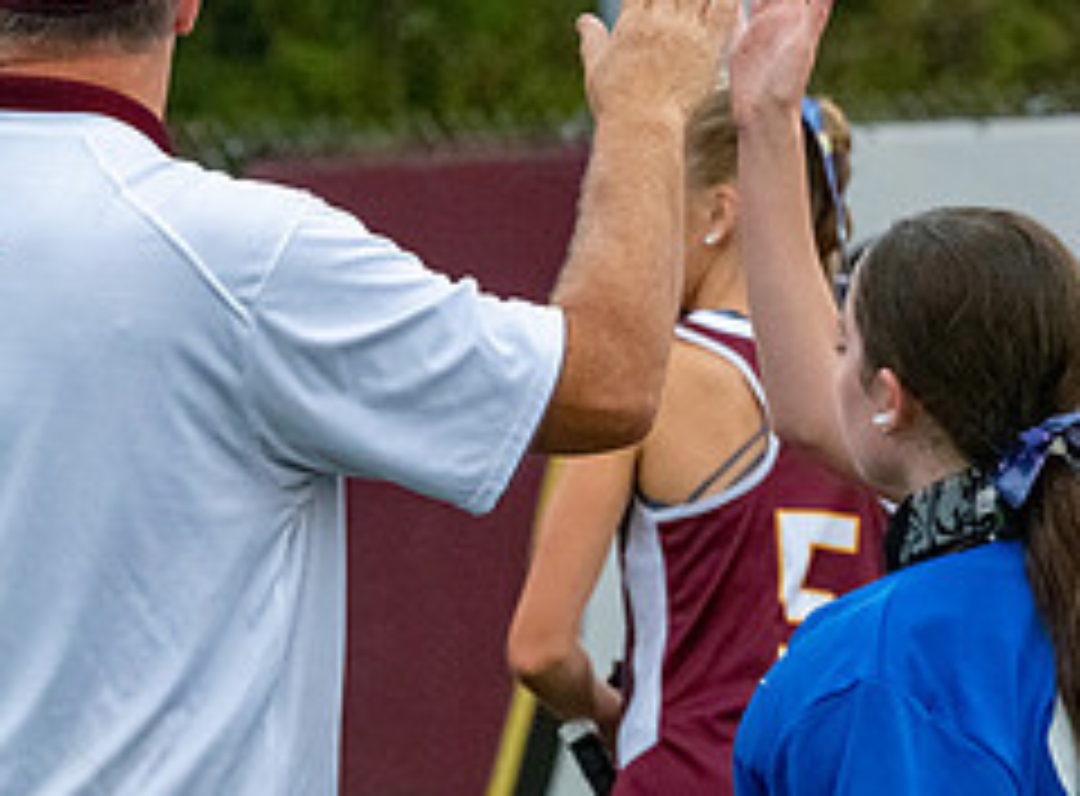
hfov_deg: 4.6
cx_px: 87
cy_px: 472
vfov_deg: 3.4
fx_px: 13491
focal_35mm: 435
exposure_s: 1/1600
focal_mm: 165
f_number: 7.1
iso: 10000
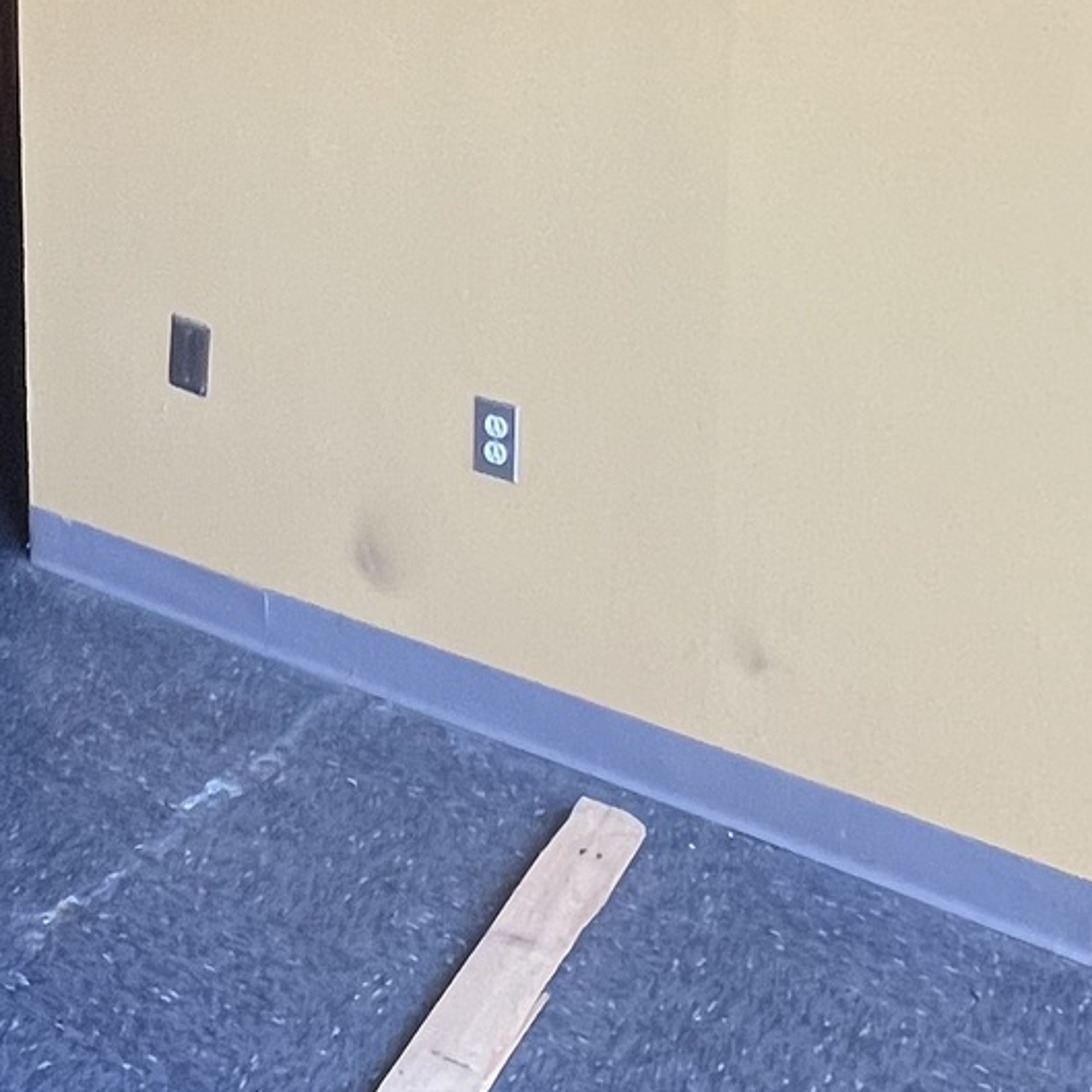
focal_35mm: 50
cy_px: -43
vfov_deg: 31.1
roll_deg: +0.4
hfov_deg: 33.2
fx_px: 1785
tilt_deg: -7.5
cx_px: 244
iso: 250
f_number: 1.8
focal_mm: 1.57
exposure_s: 1/88
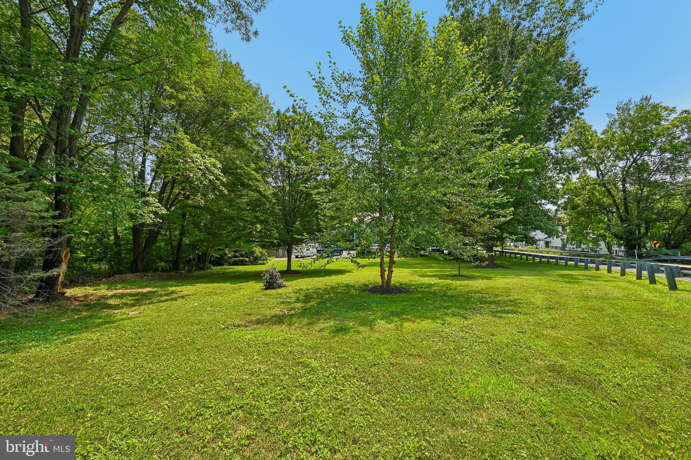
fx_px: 269
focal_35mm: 14
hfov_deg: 104.3
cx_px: 346
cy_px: 230
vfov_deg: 81.2
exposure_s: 1/125
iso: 100
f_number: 8
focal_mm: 14
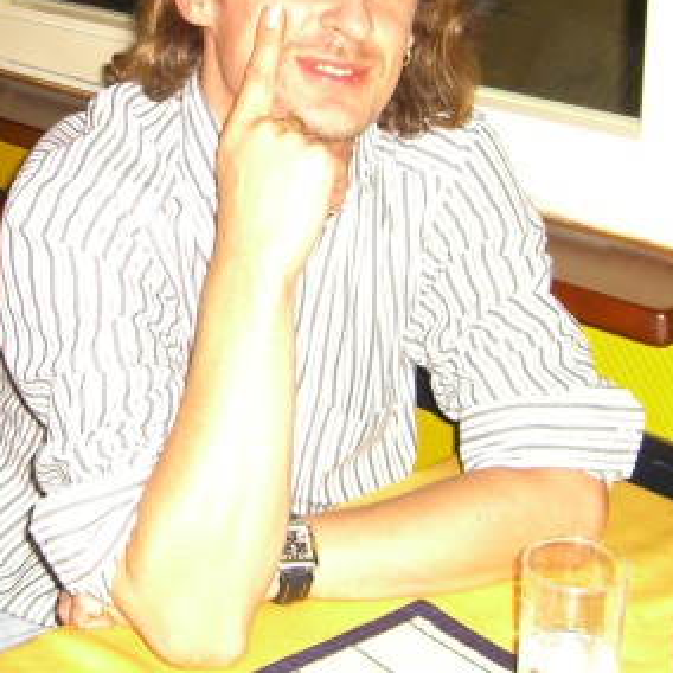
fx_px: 1562
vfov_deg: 24.1
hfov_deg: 24.1
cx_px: 199
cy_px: 182
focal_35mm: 71
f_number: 2.8
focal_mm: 7.9
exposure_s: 1/60
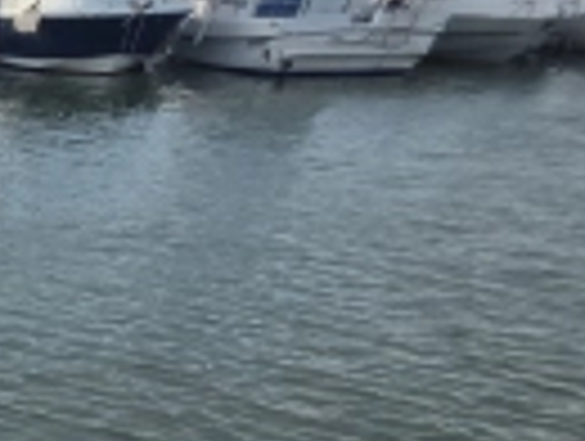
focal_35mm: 55
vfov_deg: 24.1
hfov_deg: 18.1
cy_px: 538
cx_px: -648
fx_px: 931
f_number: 1.9
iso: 40
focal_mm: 2.2
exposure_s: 1/1013
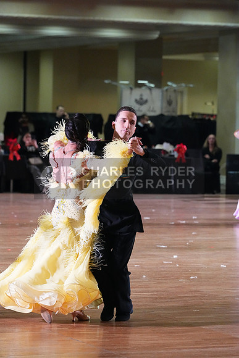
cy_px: 179
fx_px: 1712
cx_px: 120
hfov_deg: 8.0
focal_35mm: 172
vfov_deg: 11.9
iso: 10000
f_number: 5.6
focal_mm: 172
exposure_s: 1/400
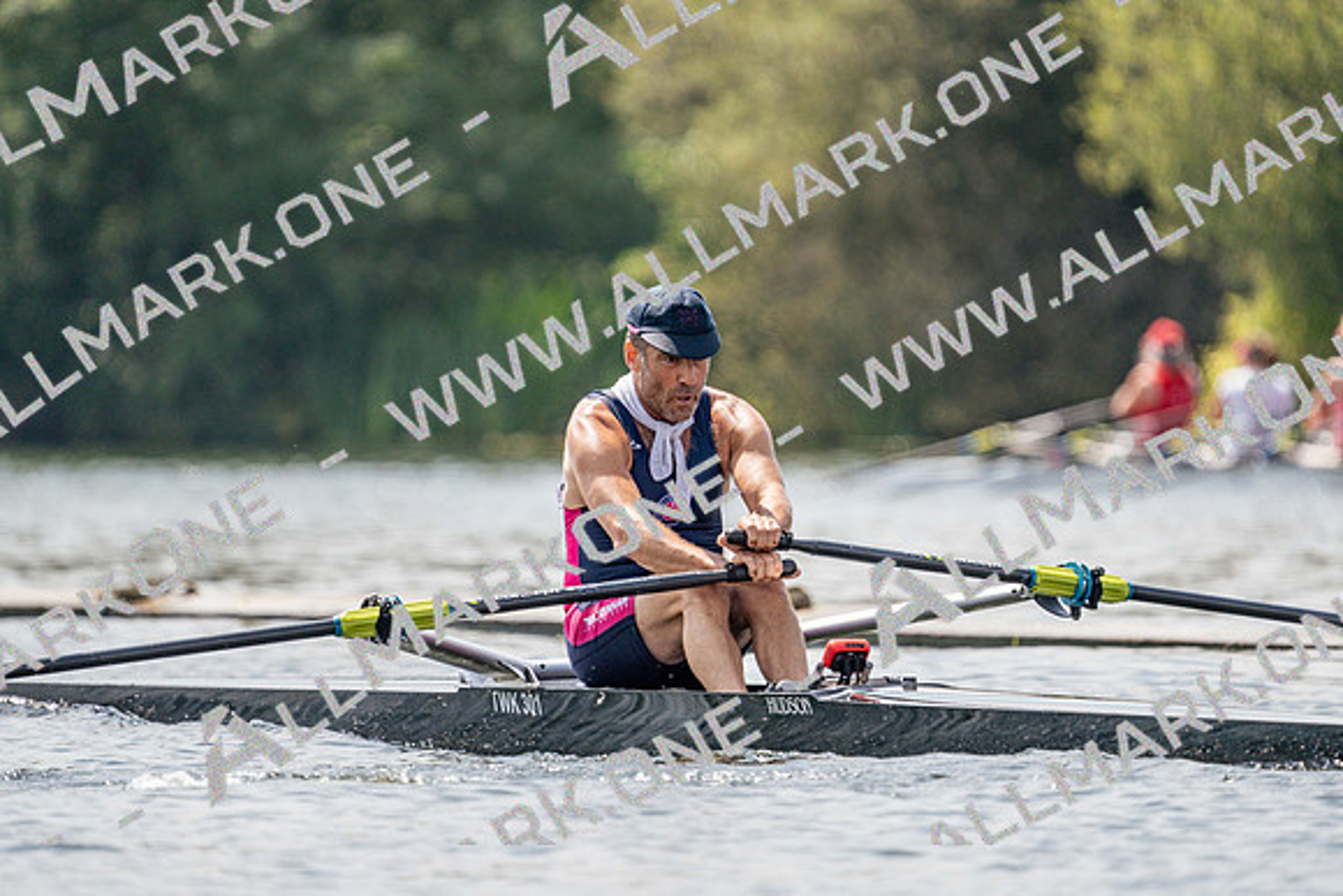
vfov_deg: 2.6
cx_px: 672
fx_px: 19962
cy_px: 448
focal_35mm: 535
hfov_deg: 3.9
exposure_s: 1/1600
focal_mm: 535
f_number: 6.3
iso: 320
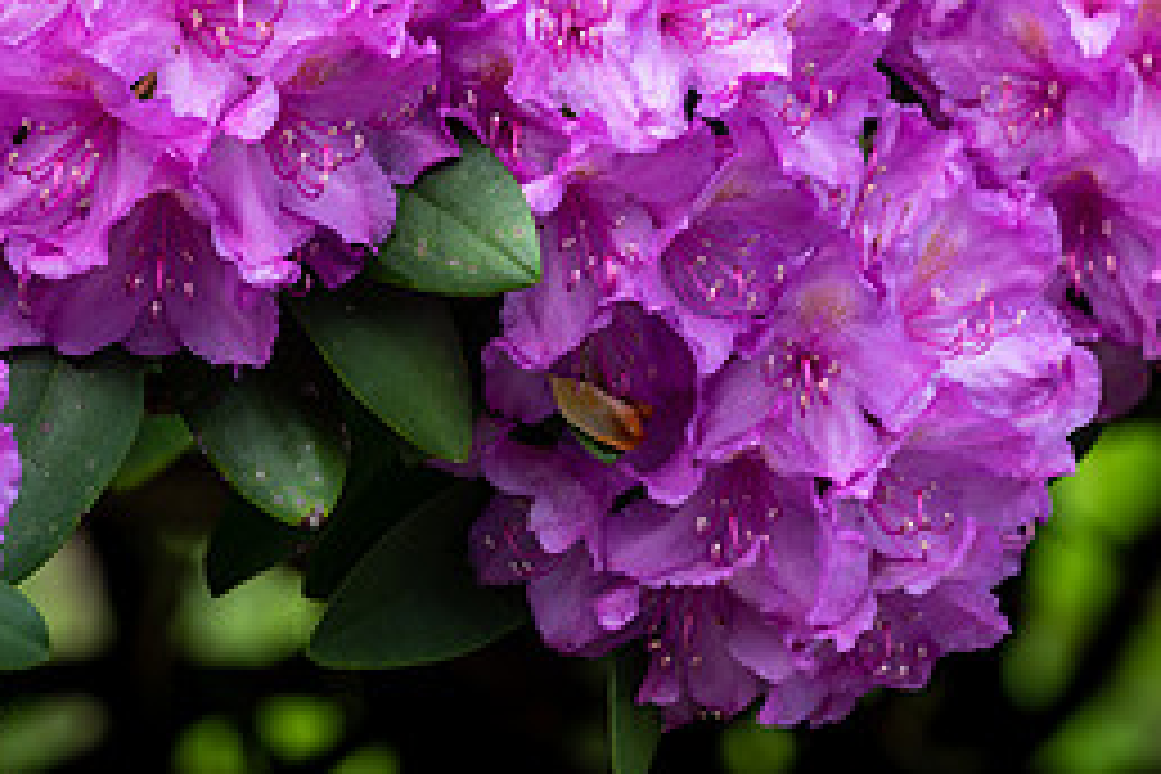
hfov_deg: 6.3
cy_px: -16
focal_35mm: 326
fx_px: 10513
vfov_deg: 4.2
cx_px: 536
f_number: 8
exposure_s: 1/45
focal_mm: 145
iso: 100
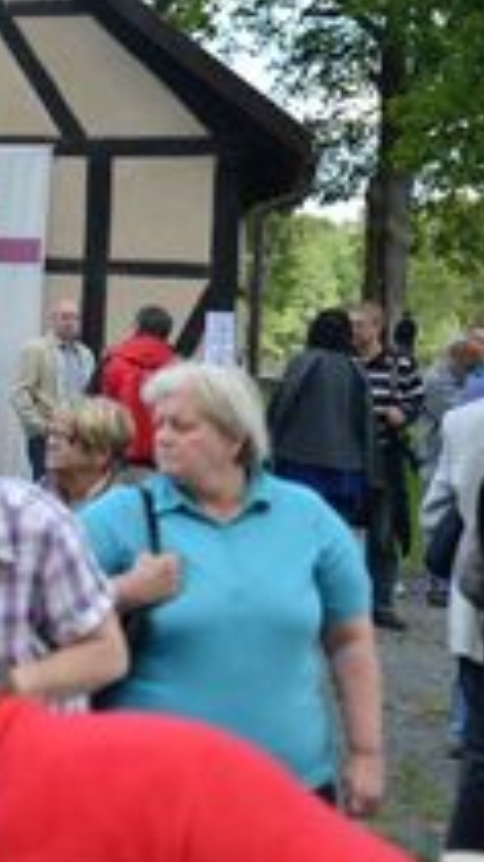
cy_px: 367
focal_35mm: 88
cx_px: -287
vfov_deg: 24.2
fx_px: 2009
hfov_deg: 12.9
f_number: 2.8
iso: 200
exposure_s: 1/1250
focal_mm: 44
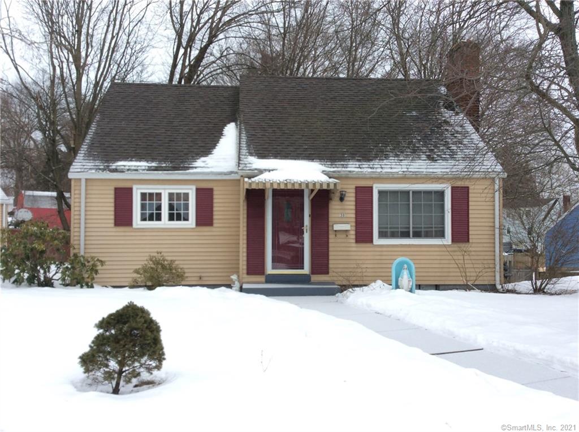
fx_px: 534
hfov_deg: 56.9
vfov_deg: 44.0
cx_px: 290
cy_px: 216
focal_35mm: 32
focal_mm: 3.3
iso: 32
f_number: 2.4
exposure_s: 1/484
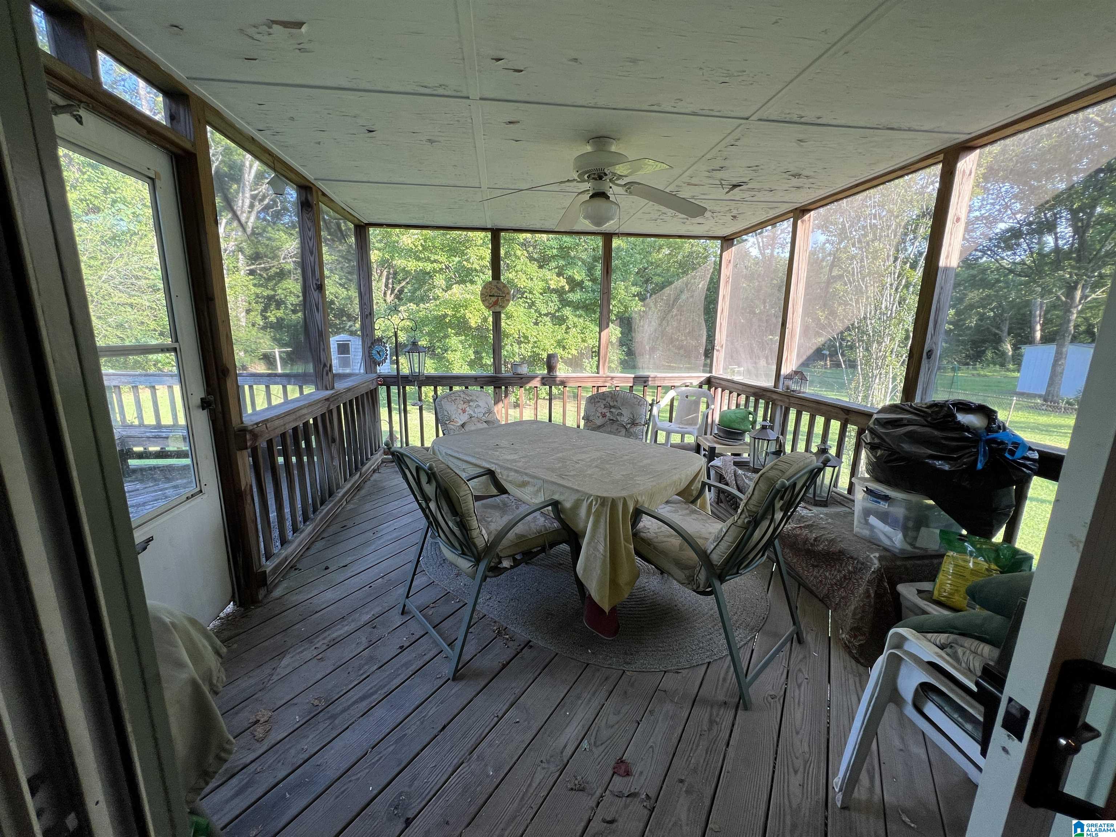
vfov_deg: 89.9
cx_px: 558
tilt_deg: -12.1
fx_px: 419
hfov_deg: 106.2
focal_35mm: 13
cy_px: 418
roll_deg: -1.3
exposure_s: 1/99
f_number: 1.8
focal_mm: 1.57
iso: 40
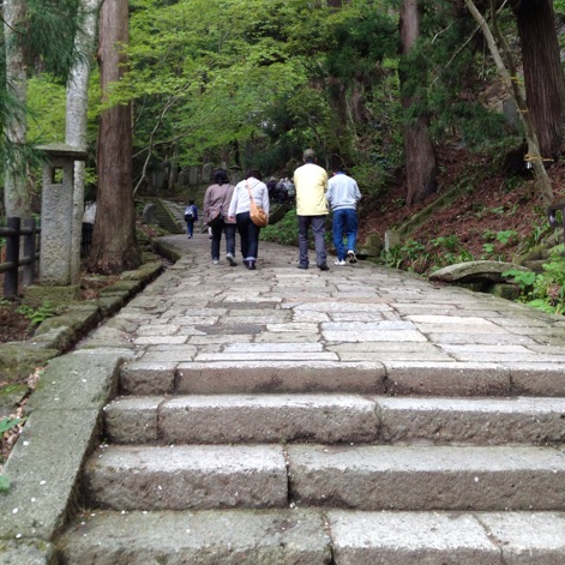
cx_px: 284
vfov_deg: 39.7
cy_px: 204
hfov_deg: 40.0
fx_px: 776
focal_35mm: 42
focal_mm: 4.28
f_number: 2.4
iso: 80
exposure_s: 1/40
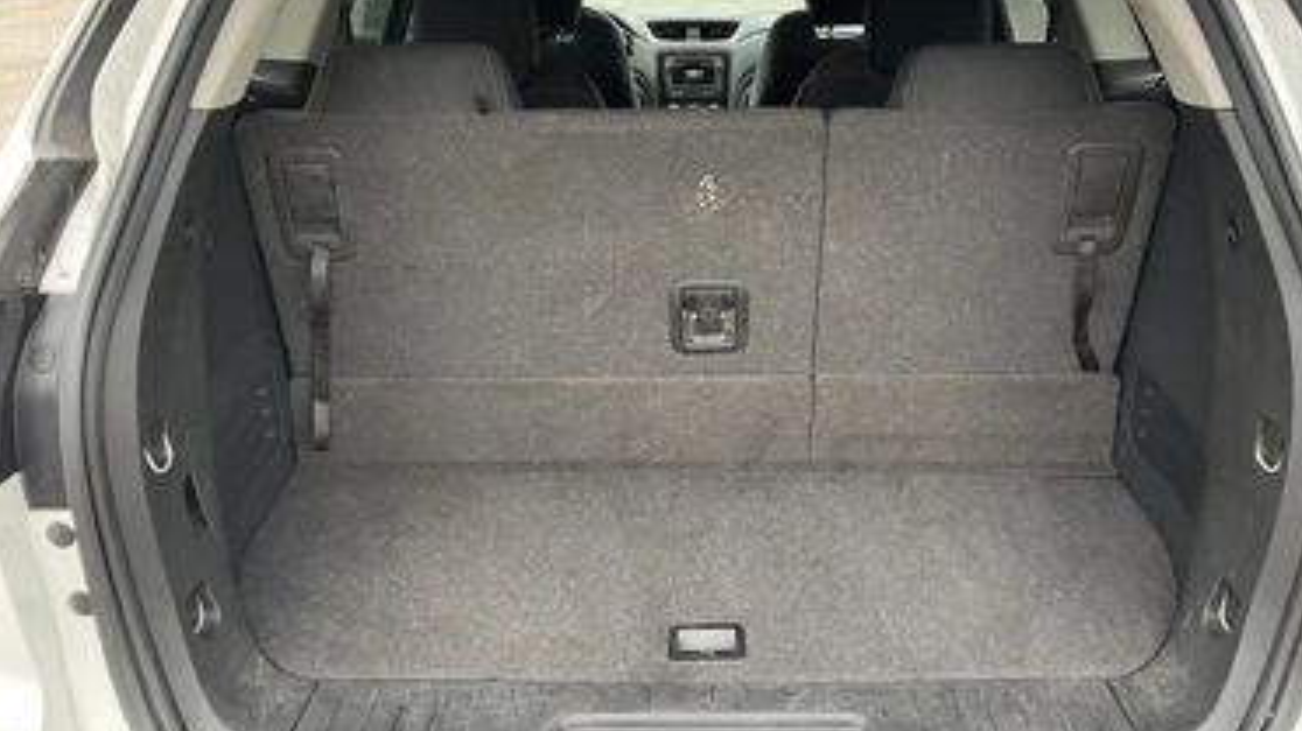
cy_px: 318
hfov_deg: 58.0
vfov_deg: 34.6
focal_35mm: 34
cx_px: 693
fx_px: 1173
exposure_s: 1/122
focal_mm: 3
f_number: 1.8
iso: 50
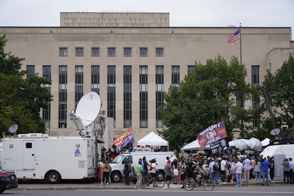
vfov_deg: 19.5
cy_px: 98
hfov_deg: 28.8
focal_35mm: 70
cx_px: 147
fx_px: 572
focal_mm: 70
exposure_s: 1/400
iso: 200
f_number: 6.3
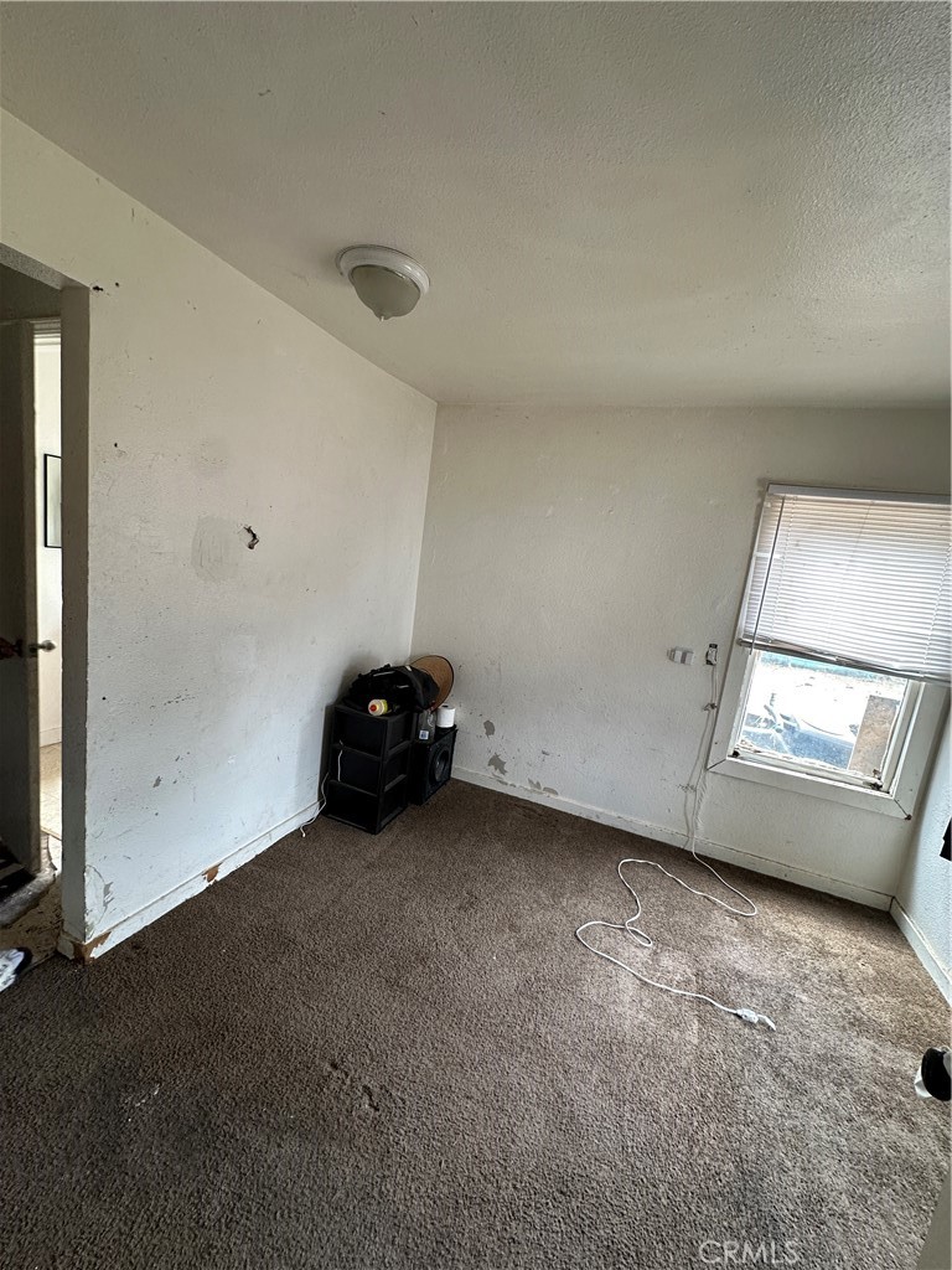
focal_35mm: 14
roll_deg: -8.1
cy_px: 635
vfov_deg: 102.1
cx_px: 476
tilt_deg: -9.1
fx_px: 513
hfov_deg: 85.7
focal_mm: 2.22
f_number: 2.2
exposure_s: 1/120
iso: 200
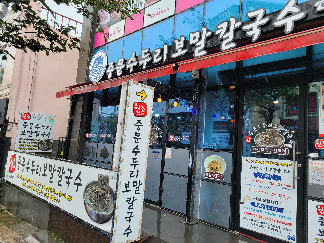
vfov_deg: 53.1
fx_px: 243
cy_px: 122
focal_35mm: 26
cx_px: 162
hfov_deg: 67.3
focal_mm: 5.4
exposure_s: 1/345
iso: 40
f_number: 1.8
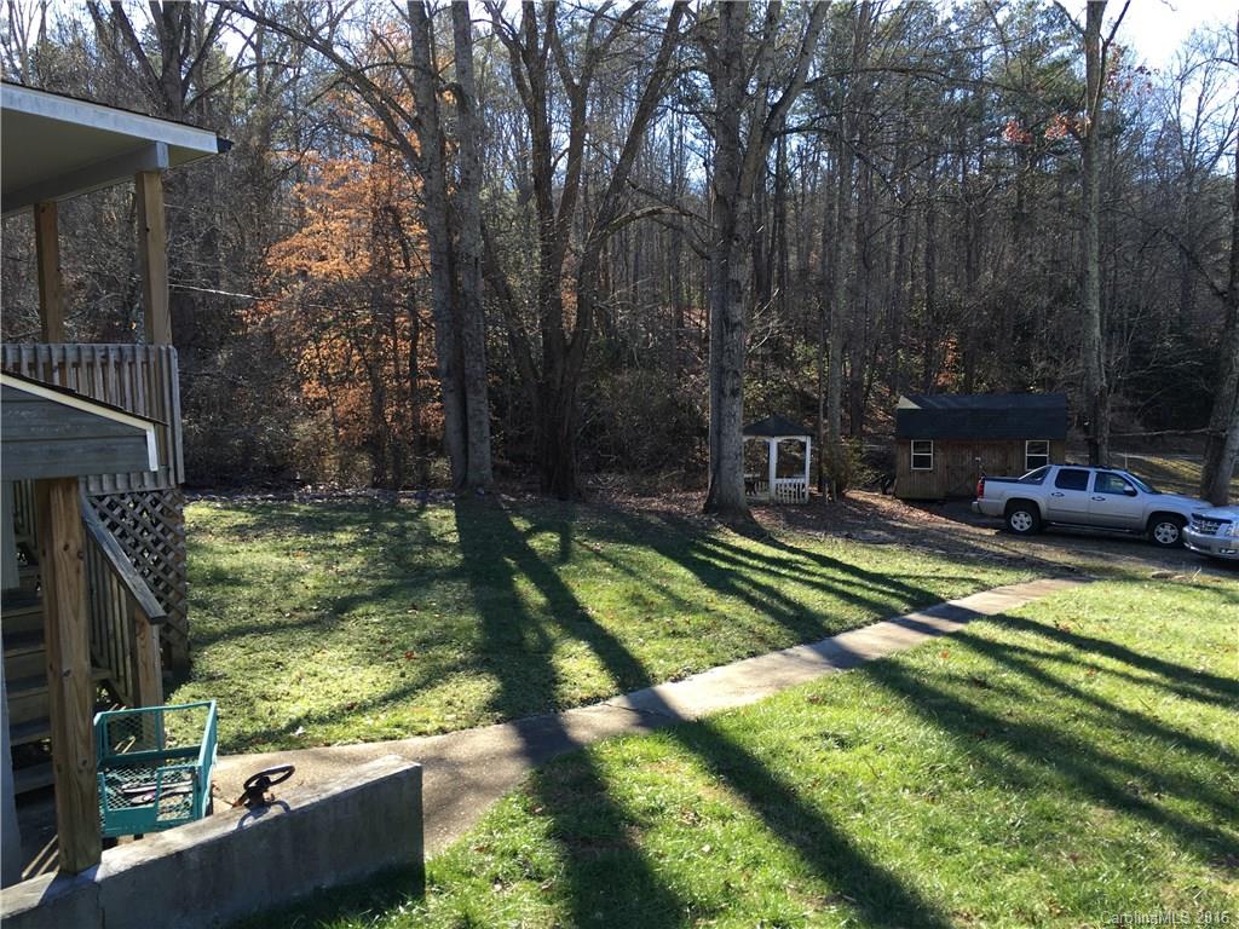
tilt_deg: -2.6
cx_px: 620
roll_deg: +1.3
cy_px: 464
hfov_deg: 61.7
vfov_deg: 48.2
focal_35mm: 29
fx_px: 1038
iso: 25
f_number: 2.2
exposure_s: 1/202
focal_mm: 4.15
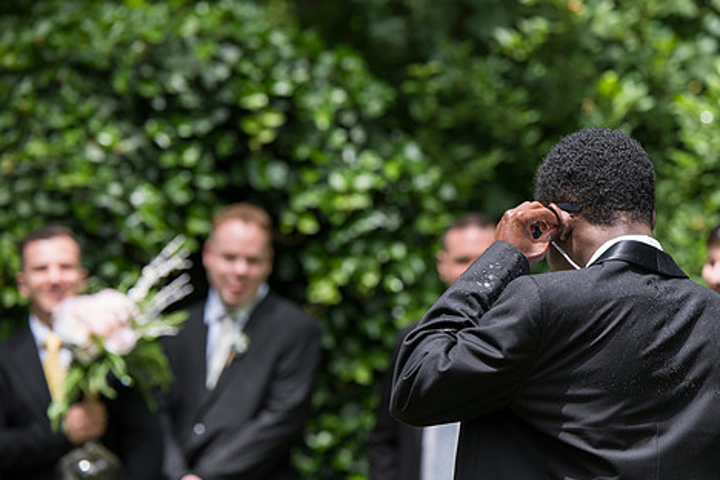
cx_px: 423
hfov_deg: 12.8
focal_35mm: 161
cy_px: 270
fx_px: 3220
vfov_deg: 8.5
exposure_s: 1/400
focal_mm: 130
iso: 100
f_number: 4
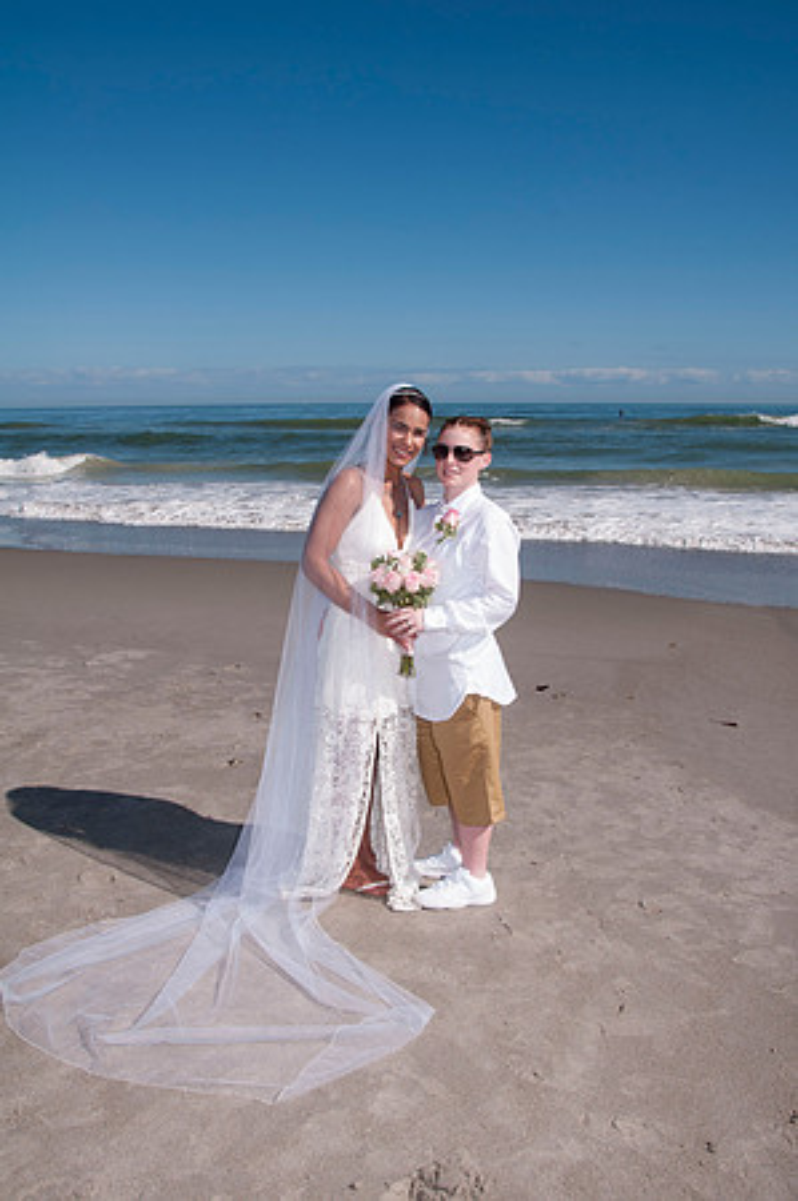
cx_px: 399
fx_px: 1000
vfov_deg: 62.0
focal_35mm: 30
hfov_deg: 43.5
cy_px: 600
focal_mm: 20
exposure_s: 1/250
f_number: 11
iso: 100
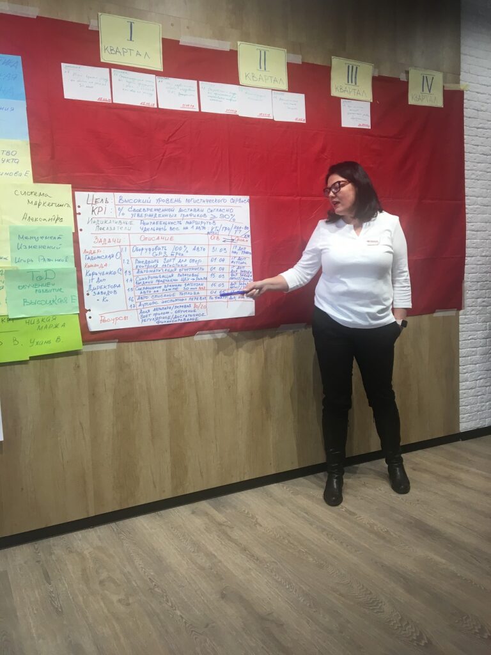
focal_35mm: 29
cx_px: 246
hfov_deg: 48.2
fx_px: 548
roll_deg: +2.9
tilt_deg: -5.0
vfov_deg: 61.7
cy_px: 328
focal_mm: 4.15
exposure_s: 1/33
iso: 25
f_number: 2.2
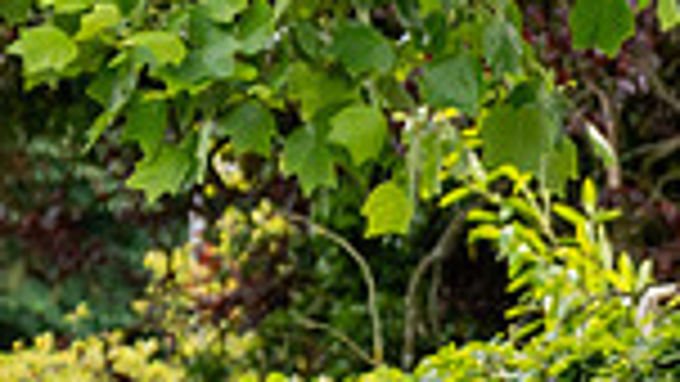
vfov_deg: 2.3
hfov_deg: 4.1
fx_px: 9540
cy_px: 662
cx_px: 980
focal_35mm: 529
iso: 640
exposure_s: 1/1000
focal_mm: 70
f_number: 3.5
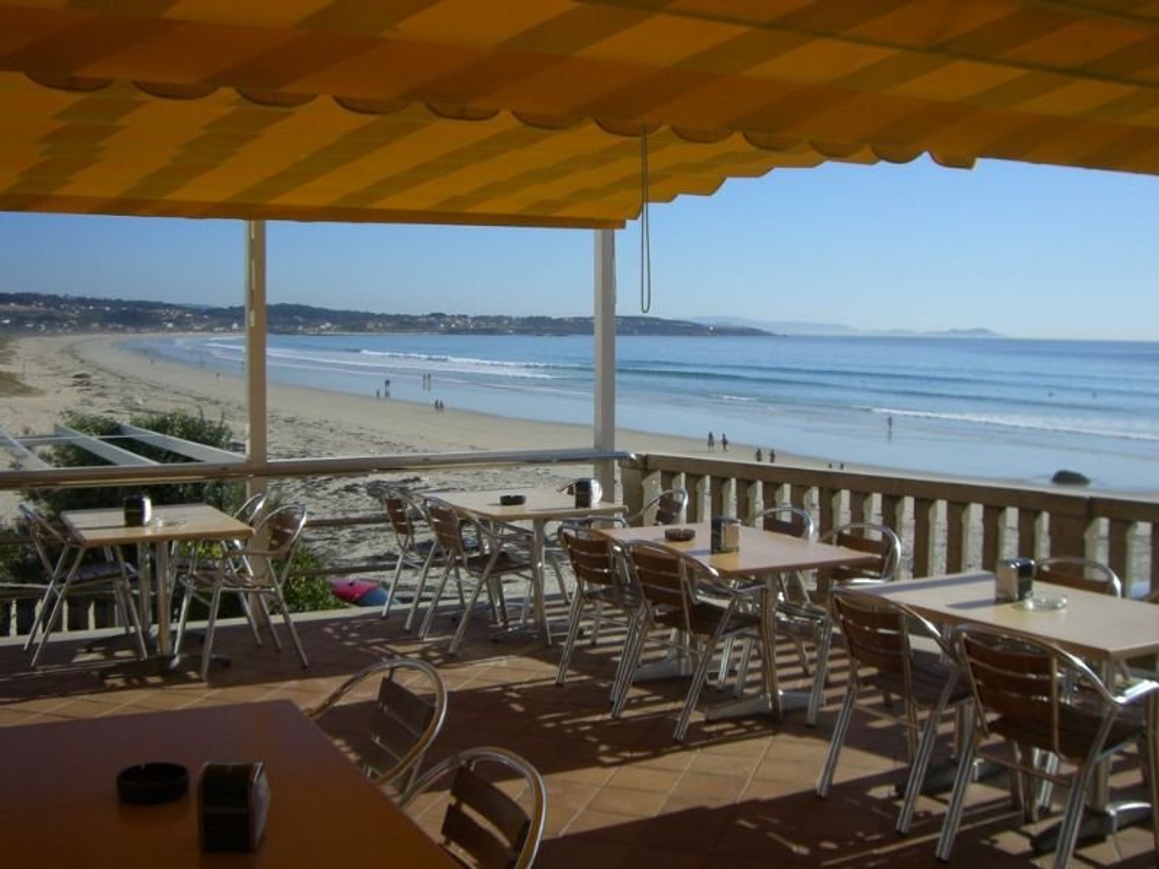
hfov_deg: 49.0
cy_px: 434
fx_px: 1272
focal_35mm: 38
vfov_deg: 37.7
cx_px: 580
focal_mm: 6.2
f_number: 4.3
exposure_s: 1/1250
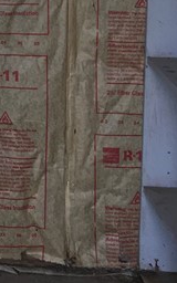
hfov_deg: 9.6
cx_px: -236
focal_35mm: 123
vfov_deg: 16.0
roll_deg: +0.4
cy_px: -95
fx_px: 949
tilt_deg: -5.5
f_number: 2.2
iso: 32
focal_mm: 4.15
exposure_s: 1/60
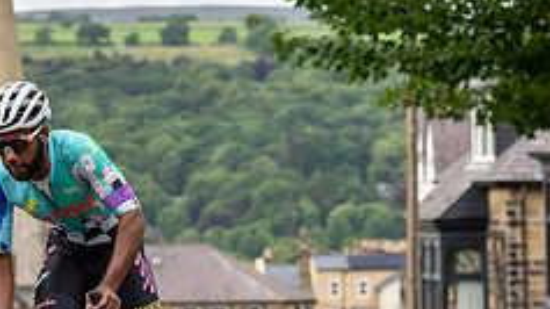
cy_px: 13
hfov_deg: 9.5
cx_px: 139
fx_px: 3294
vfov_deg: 5.4
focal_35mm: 226
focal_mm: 70
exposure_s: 1/800
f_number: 3.5
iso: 400
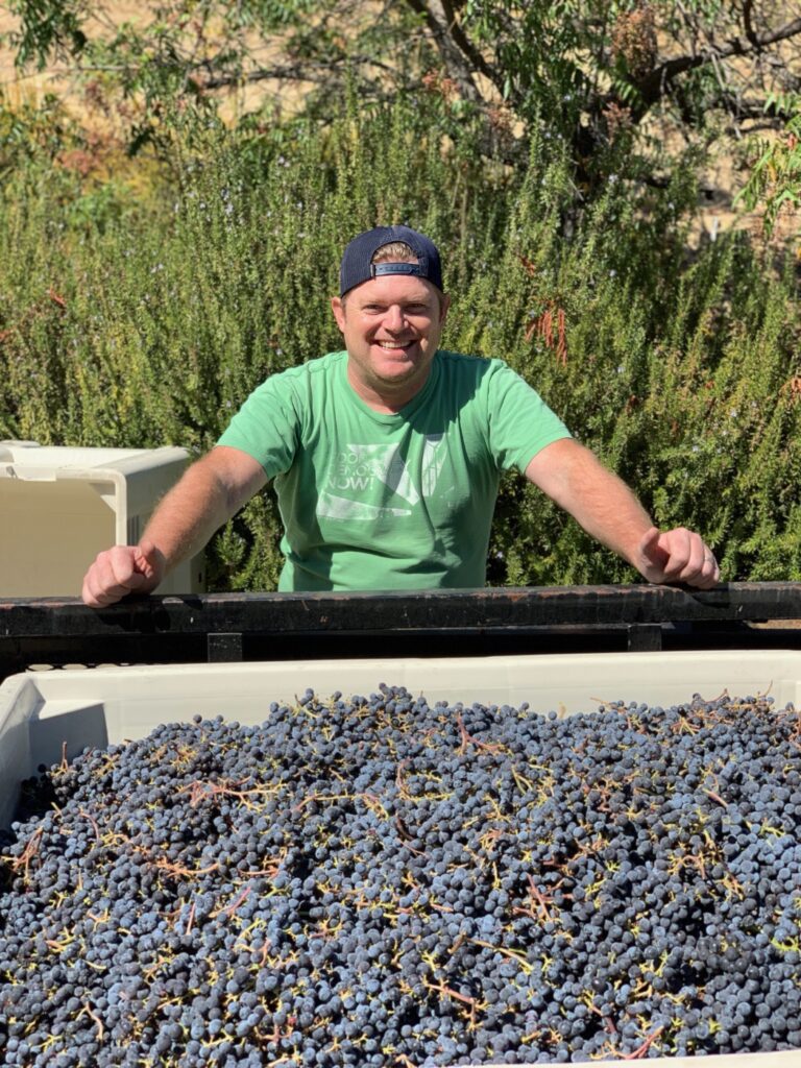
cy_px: 534
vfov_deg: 36.8
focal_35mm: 52
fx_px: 1604
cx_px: 400
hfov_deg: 28.0
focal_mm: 6
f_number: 2.4
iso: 16
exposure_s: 1/905
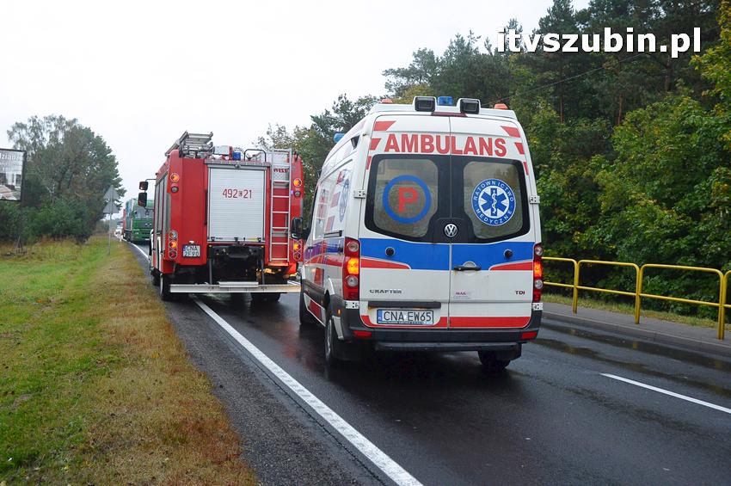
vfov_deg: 35.4
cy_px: 243
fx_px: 761
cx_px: 366
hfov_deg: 51.3
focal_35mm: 38
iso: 1000
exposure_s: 1/160
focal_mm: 25
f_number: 6.3
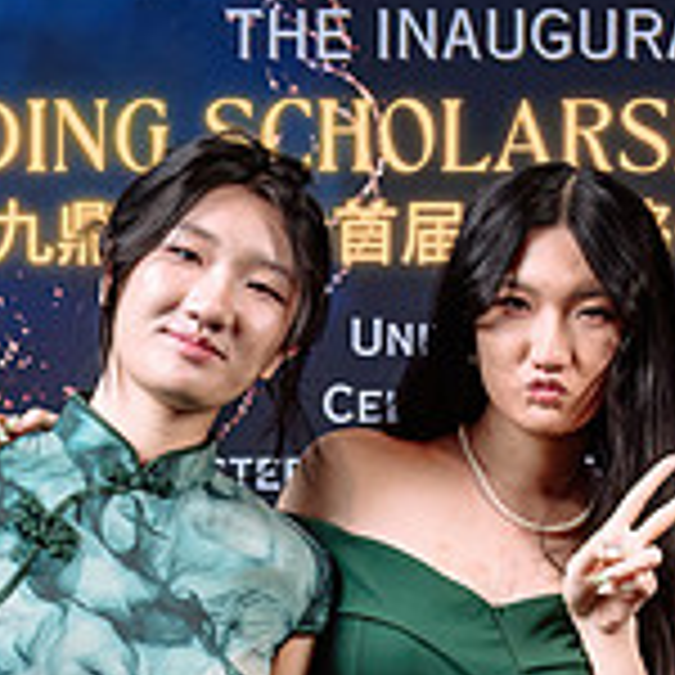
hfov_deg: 14.5
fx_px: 2603
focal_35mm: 118
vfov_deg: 14.5
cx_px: 695
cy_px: 677
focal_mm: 30.5
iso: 500
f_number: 5
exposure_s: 1/160
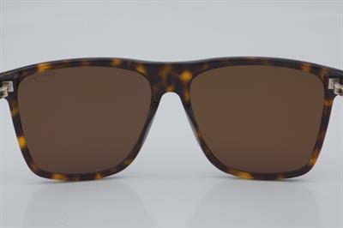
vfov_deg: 16.5
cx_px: 172
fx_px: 785
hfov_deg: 24.6
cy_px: 114
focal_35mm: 82
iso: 100
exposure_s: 1/4
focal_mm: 55
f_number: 32
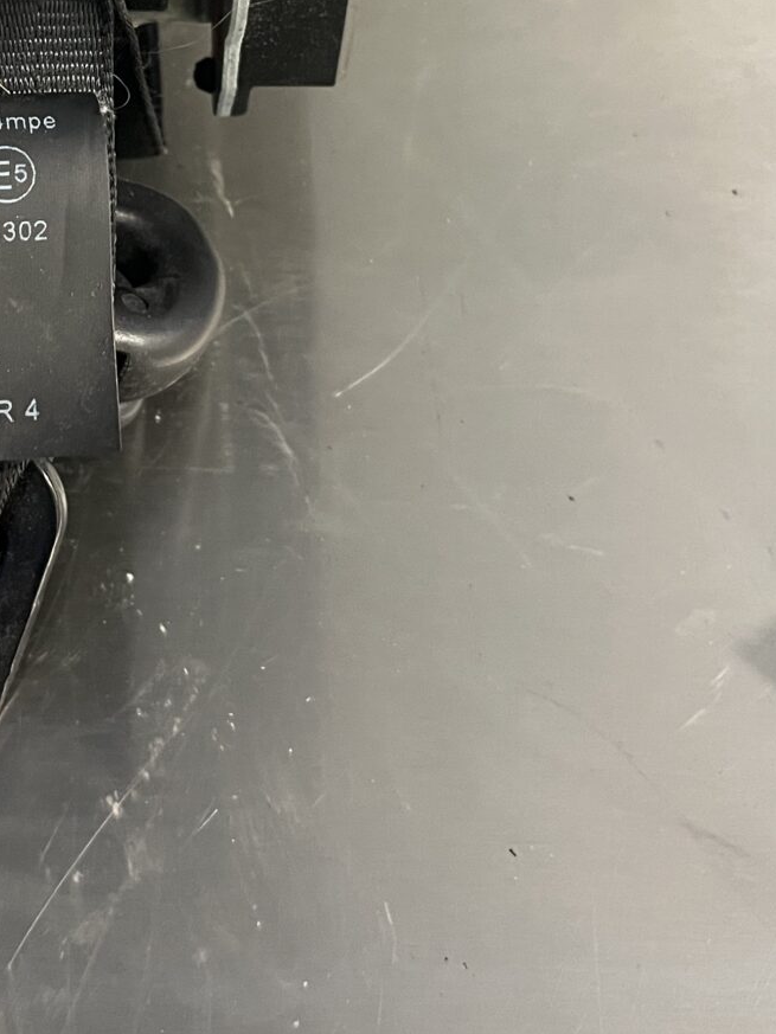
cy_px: 126
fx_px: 1823
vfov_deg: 30.4
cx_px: 107
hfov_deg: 23.5
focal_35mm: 61
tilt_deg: -47.8
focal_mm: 5.1
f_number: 1.6
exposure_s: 1/50
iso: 400
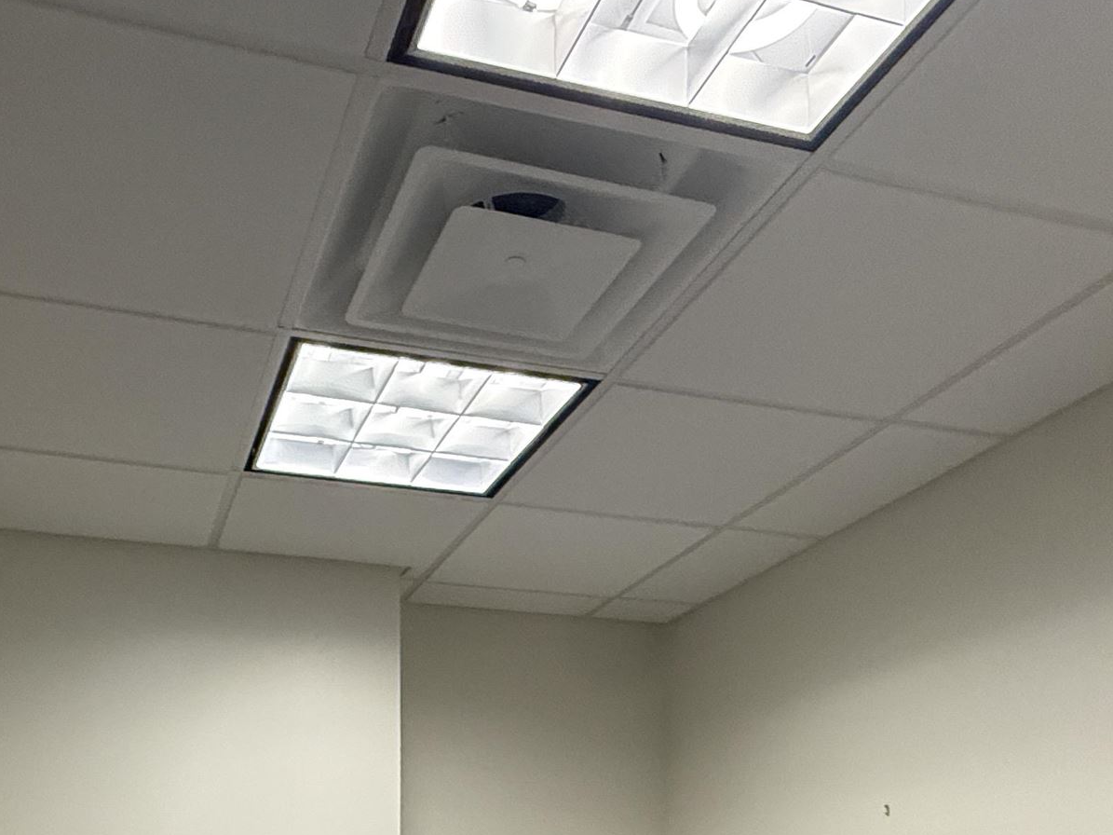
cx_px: 414
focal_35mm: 36
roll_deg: +0.6
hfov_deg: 50.8
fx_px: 1157
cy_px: 1018
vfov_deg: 32.3
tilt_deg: -2.8
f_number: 2.2
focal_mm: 2.22
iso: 320
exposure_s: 1/120
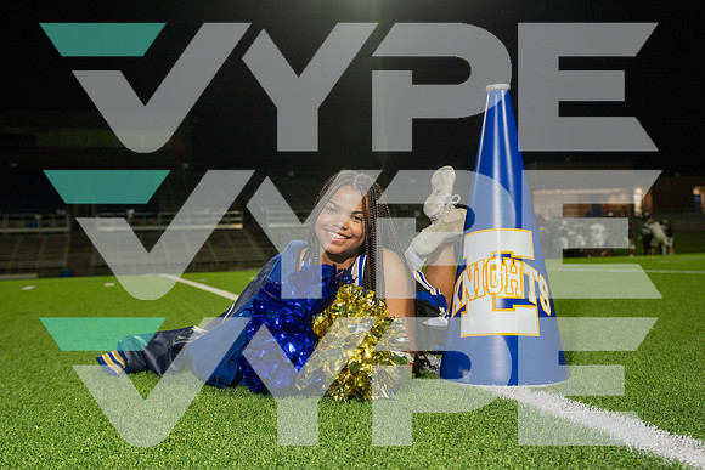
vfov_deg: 32.6
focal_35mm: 41
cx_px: 352
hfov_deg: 47.4
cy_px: 235
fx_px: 803
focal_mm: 41
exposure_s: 1/200
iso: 1000
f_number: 4.5
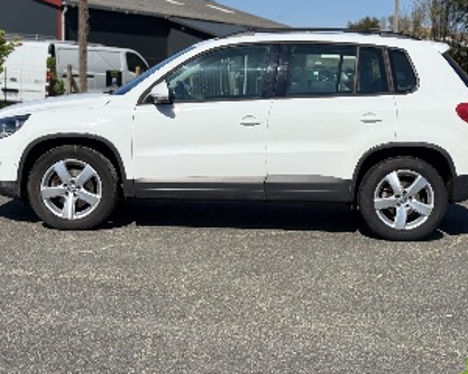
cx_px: 257
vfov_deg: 23.5
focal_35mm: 65
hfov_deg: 29.1
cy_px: 173
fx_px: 900
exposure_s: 1/11364
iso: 80
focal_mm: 6.76
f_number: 1.78
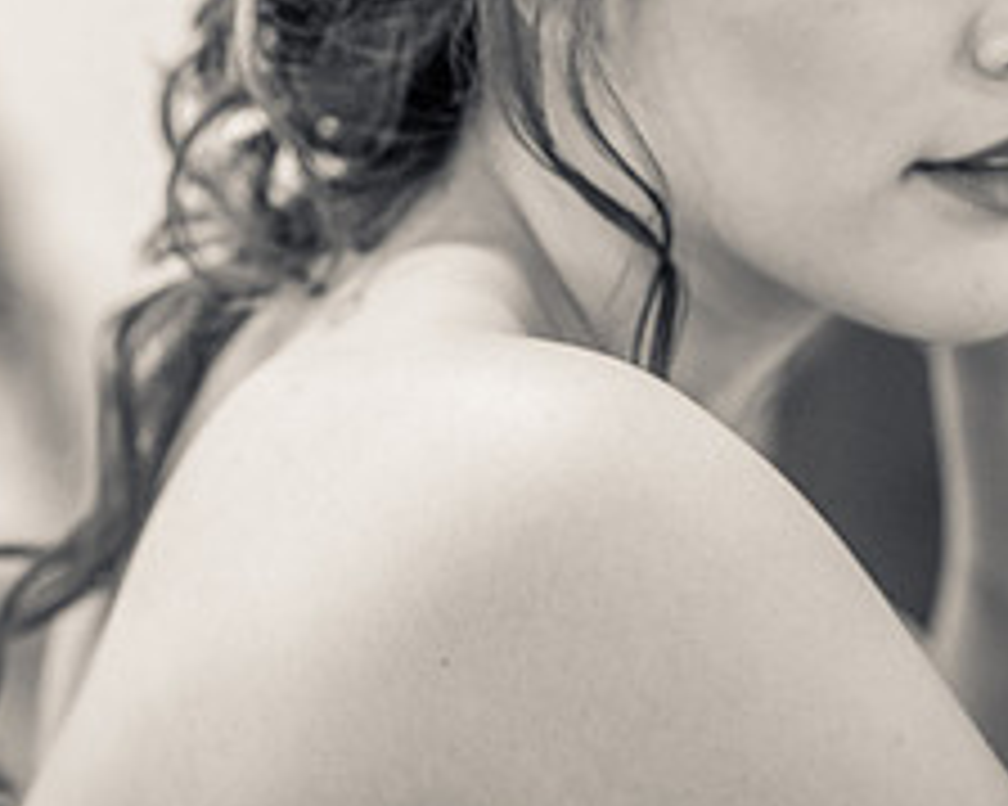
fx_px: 6173
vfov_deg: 7.4
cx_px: 464
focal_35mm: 207
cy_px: 110
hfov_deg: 9.3
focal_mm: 85
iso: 2500
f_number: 2.2
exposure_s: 1/250
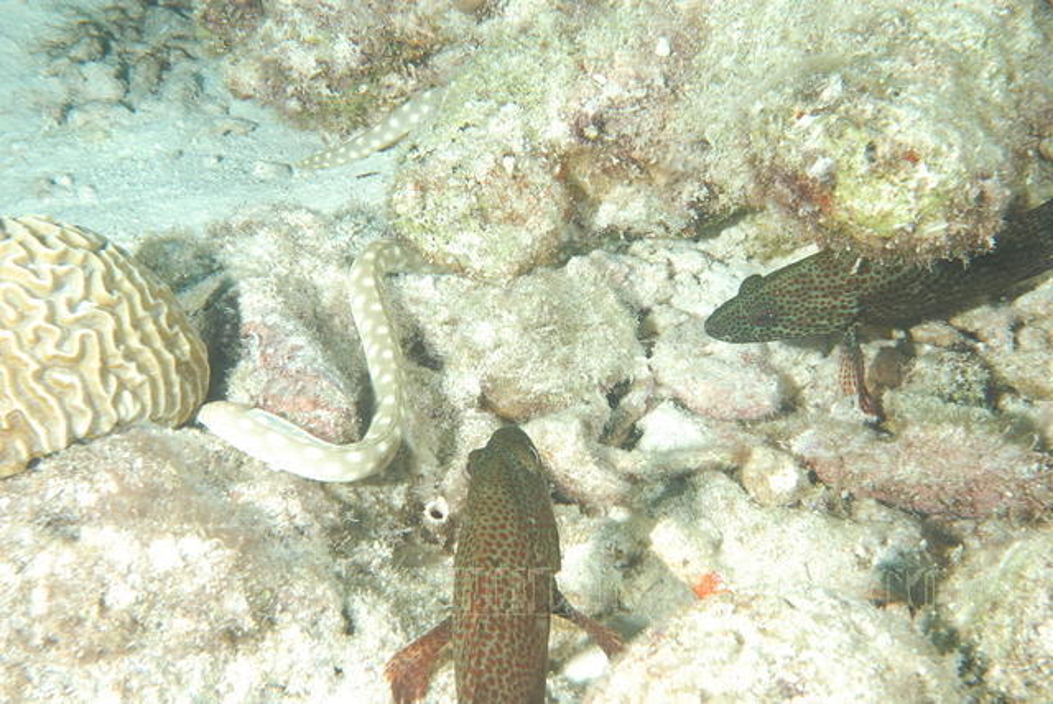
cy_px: 352
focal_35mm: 75
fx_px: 2196
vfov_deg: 18.2
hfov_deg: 27.0
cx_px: 526
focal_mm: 50
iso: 400
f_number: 18
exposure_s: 1/250
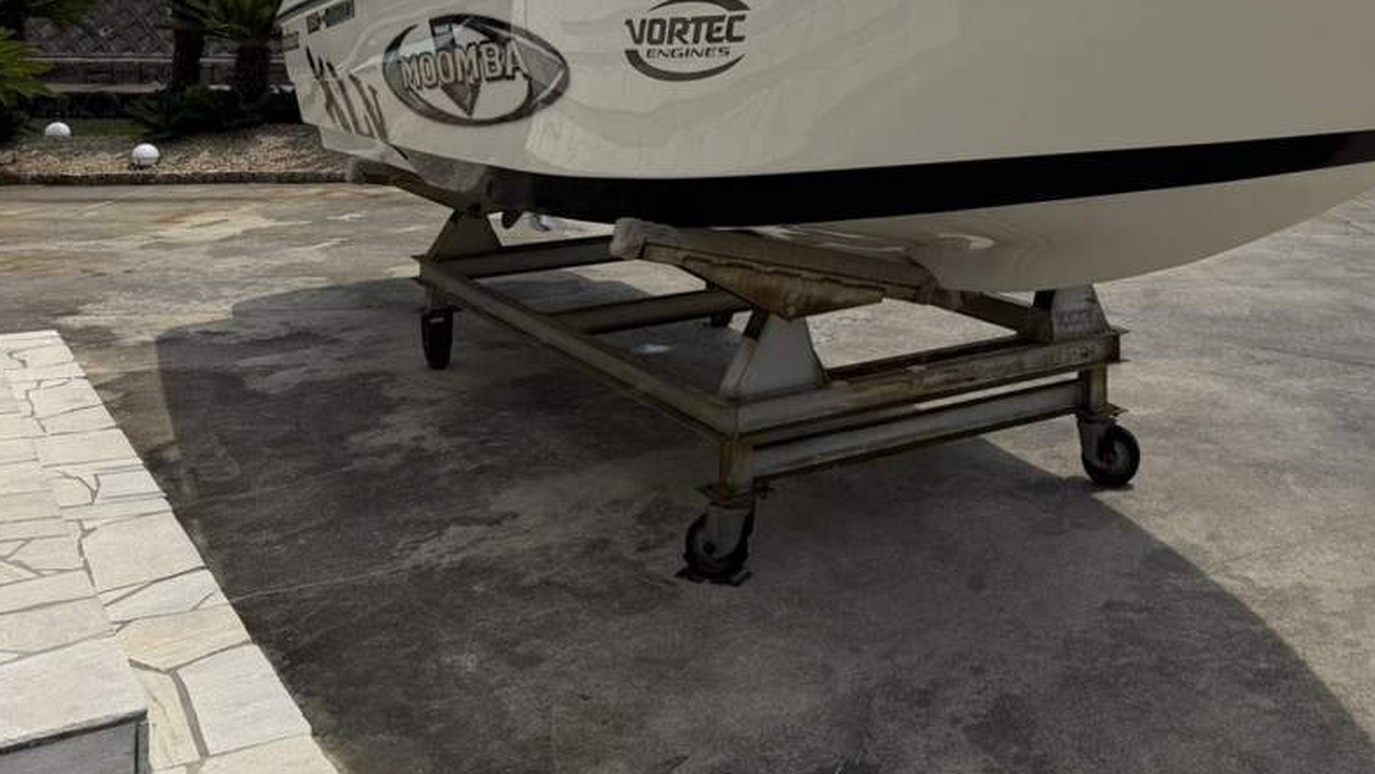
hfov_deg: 48.7
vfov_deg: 27.9
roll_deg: -0.8
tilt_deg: -1.7
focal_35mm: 40
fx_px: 1458
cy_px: 0
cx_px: 1014
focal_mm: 6.76
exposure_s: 1/9091
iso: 80
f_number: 1.78
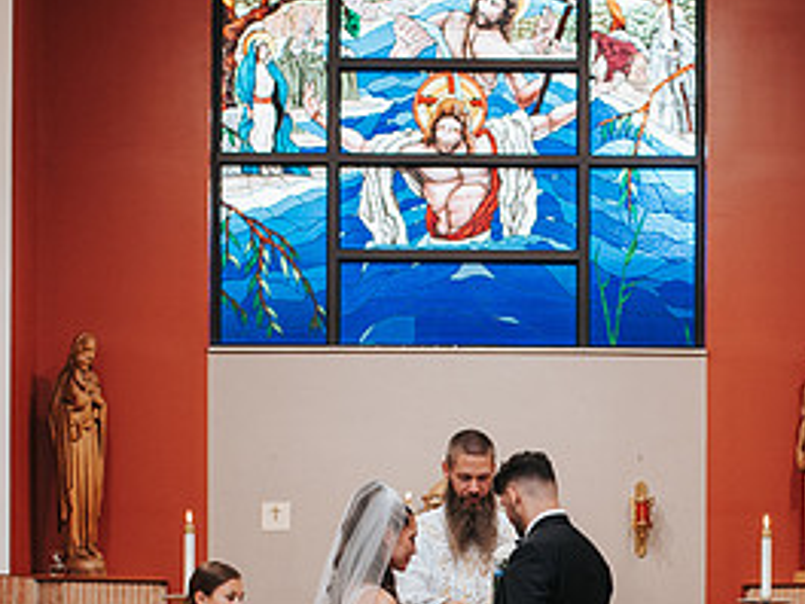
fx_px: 2860
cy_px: 722
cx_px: 533
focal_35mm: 123
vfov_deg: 11.8
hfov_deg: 16.0
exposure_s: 1/125
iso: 450
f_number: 2.8
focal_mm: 35
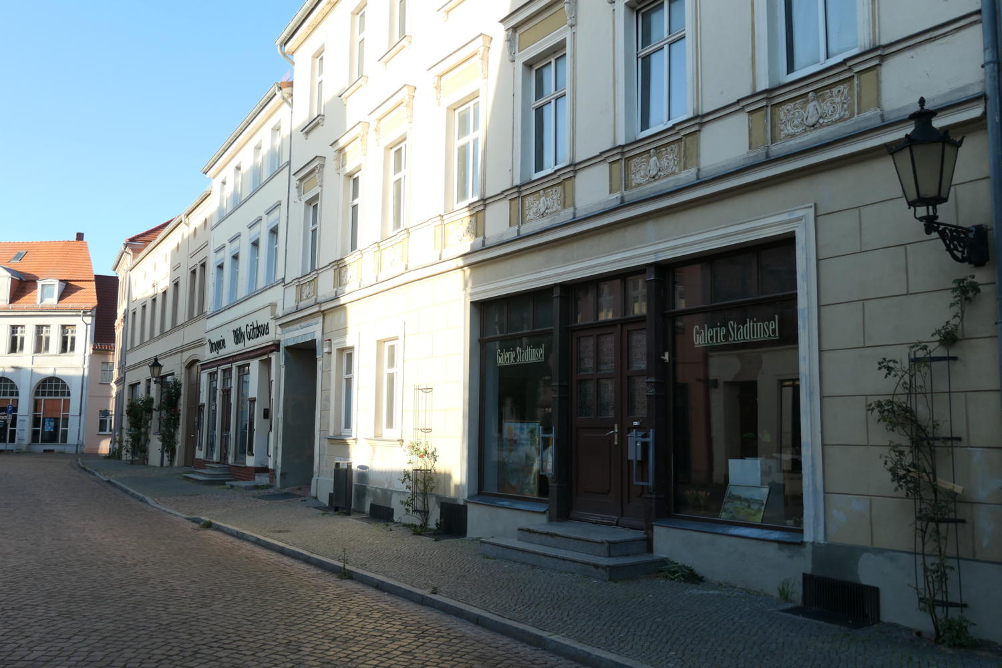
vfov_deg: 42.3
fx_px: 863
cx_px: 501
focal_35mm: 31
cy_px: 334
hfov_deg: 60.3
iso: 200
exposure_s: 1/500
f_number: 3.6
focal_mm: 11.3
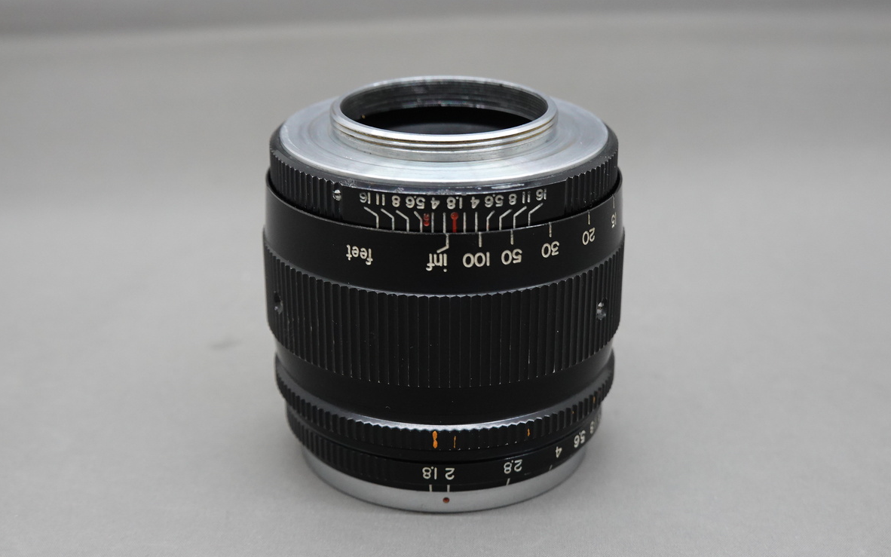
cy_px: 281
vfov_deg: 21.6
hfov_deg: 34.0
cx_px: 445
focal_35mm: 60
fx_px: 1457
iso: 800
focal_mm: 21.56
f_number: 4.5
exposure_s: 1/60
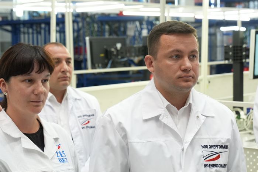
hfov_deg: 25.1
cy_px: 86
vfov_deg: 16.9
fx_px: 580
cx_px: 129
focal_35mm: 81
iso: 3200
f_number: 4.5
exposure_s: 1/200
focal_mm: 54
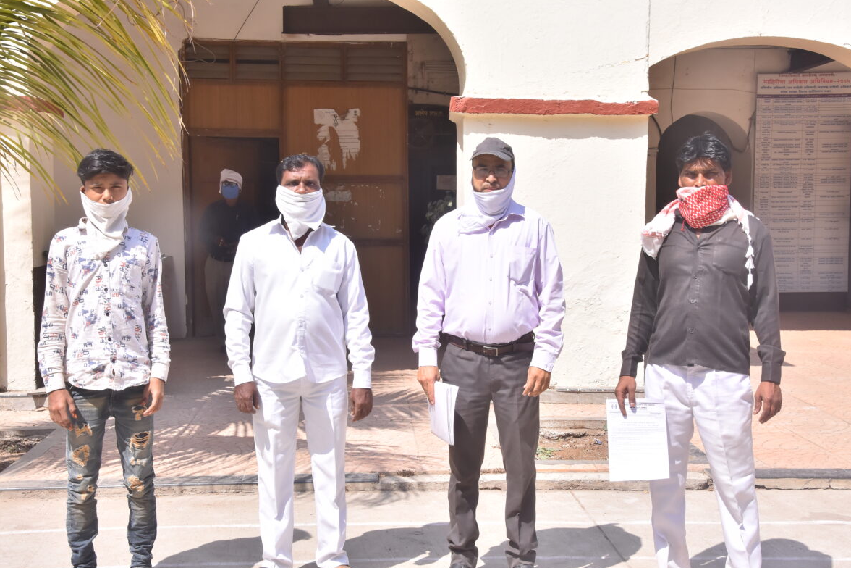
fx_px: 1158
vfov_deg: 27.5
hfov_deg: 40.3
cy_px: 287
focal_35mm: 49
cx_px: 432
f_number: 13
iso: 400
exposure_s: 1/320
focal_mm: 32
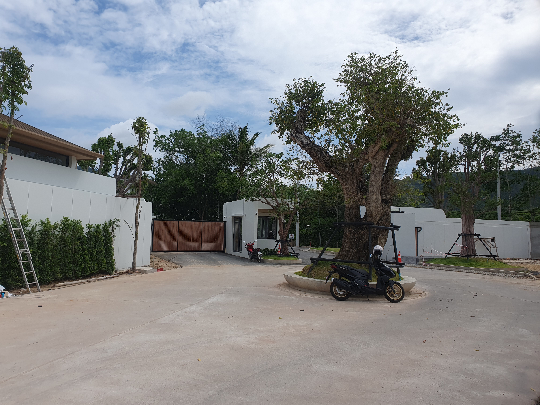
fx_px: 406
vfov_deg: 53.1
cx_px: 270
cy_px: 202
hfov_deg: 67.3
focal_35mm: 26
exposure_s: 1/3072
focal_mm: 4.32
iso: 50
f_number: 2.4
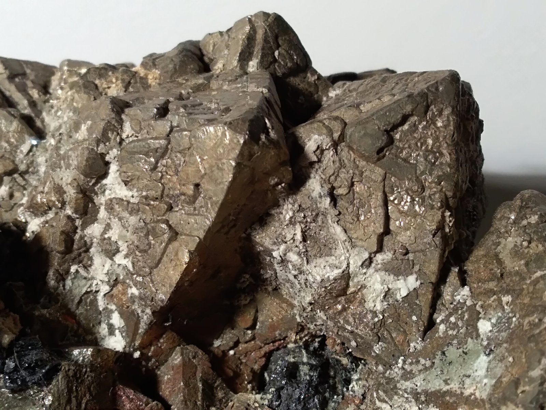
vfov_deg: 53.1
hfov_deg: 67.3
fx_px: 410
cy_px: 205
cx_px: 273
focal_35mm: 26
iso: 147
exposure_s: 1/100
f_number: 2
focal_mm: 3.54
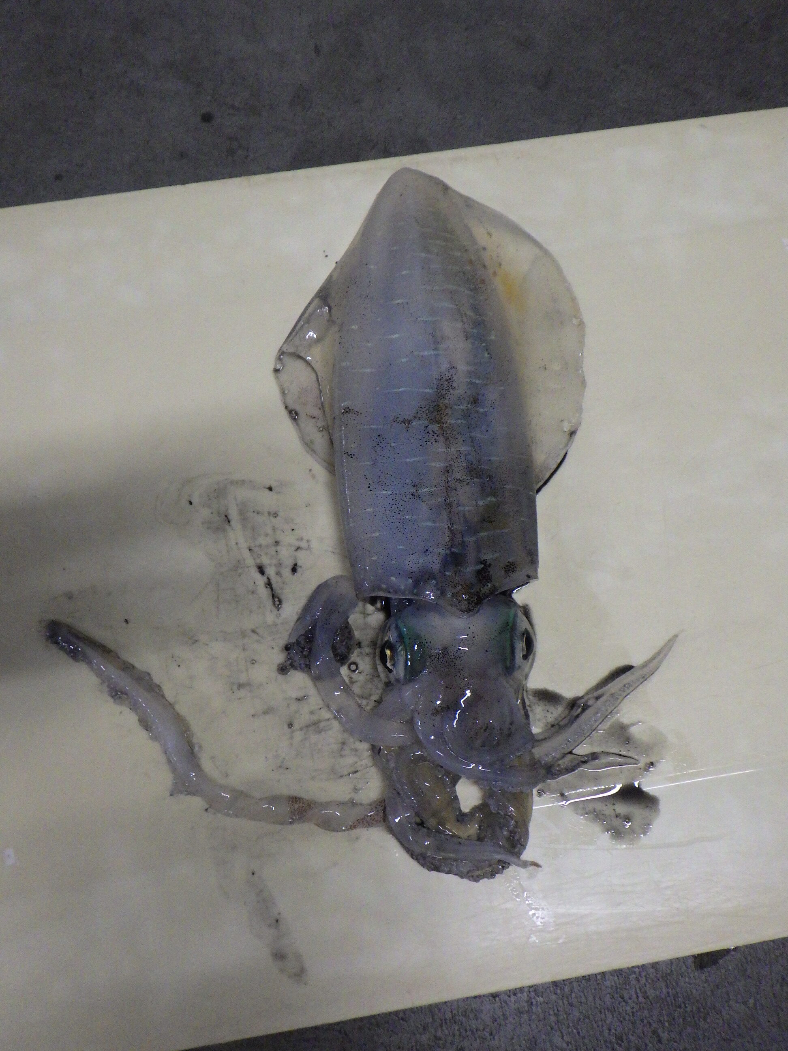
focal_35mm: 28
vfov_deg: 63.4
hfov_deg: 49.7
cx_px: 394
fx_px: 850
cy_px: 526
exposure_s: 1/45
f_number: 3.5
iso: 1000
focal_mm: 5
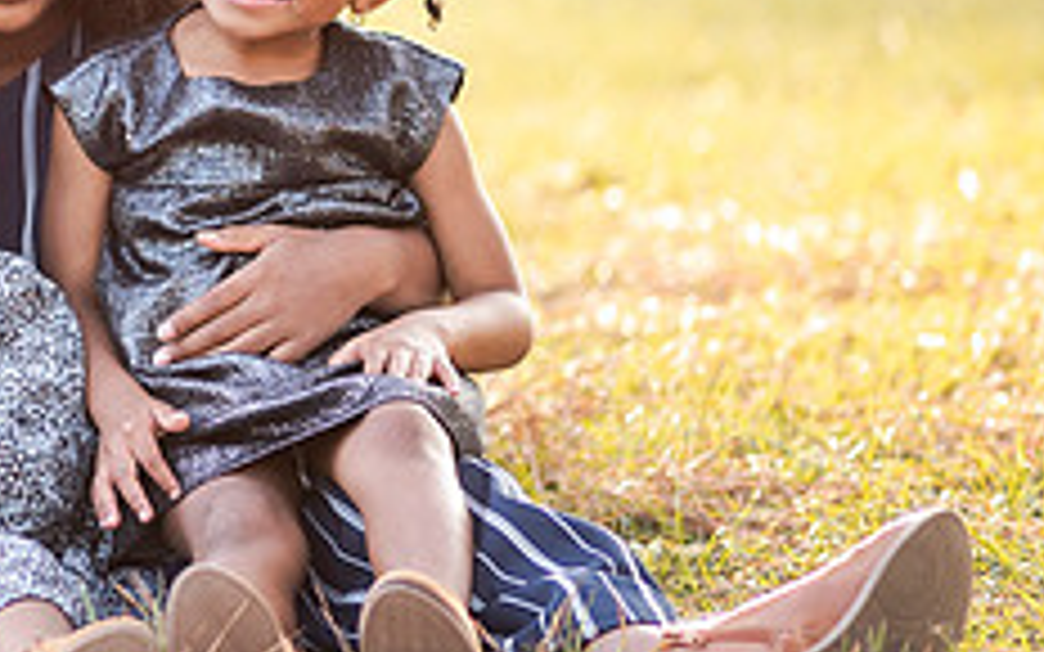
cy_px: -46
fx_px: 6857
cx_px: -312
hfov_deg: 8.6
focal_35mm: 241
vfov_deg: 5.4
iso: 320
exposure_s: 1/400
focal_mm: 85
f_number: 2
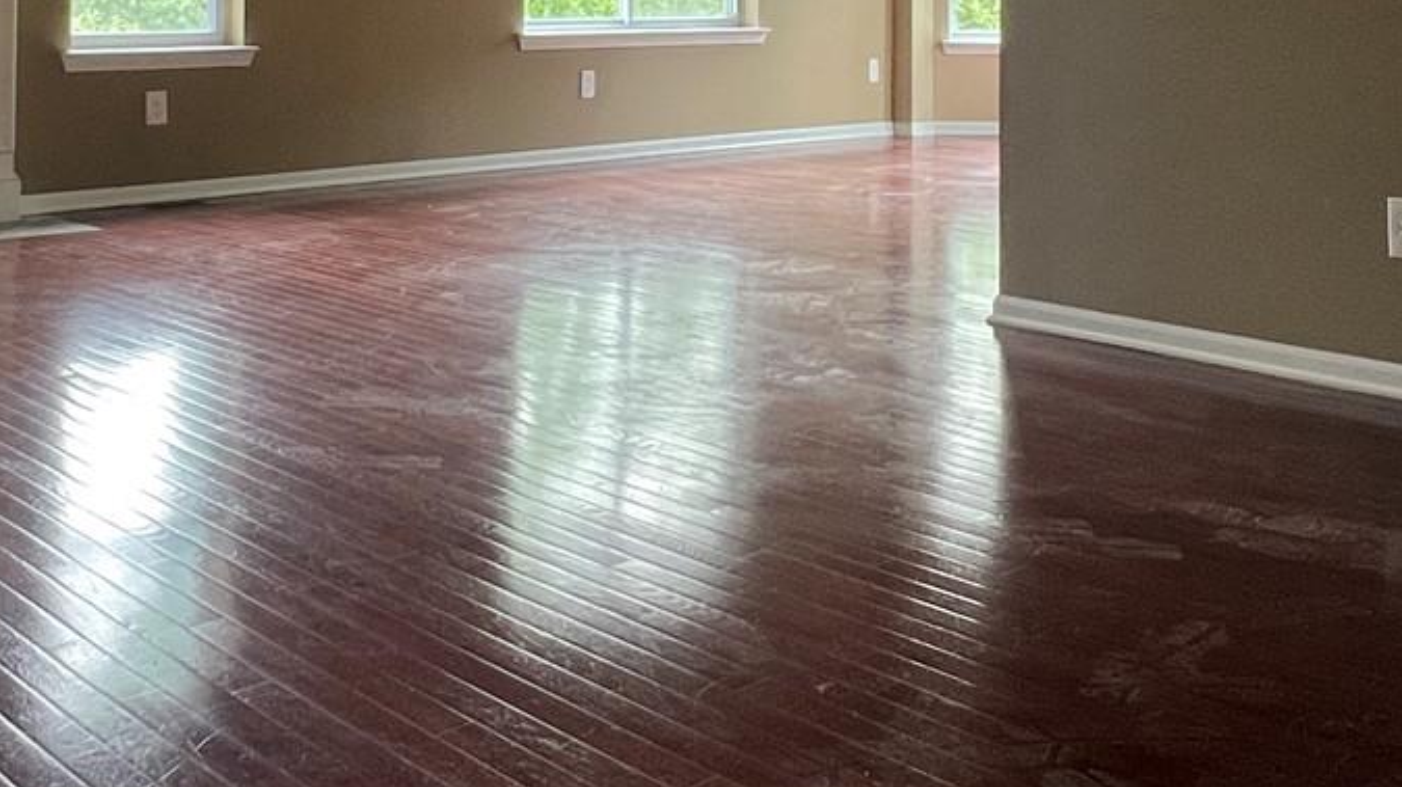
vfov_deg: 25.8
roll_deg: -1.0
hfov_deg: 47.3
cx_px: 644
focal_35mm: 43
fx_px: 1598
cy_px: -54
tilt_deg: +0.4
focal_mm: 1.57
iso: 160
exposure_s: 1/120
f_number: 1.8
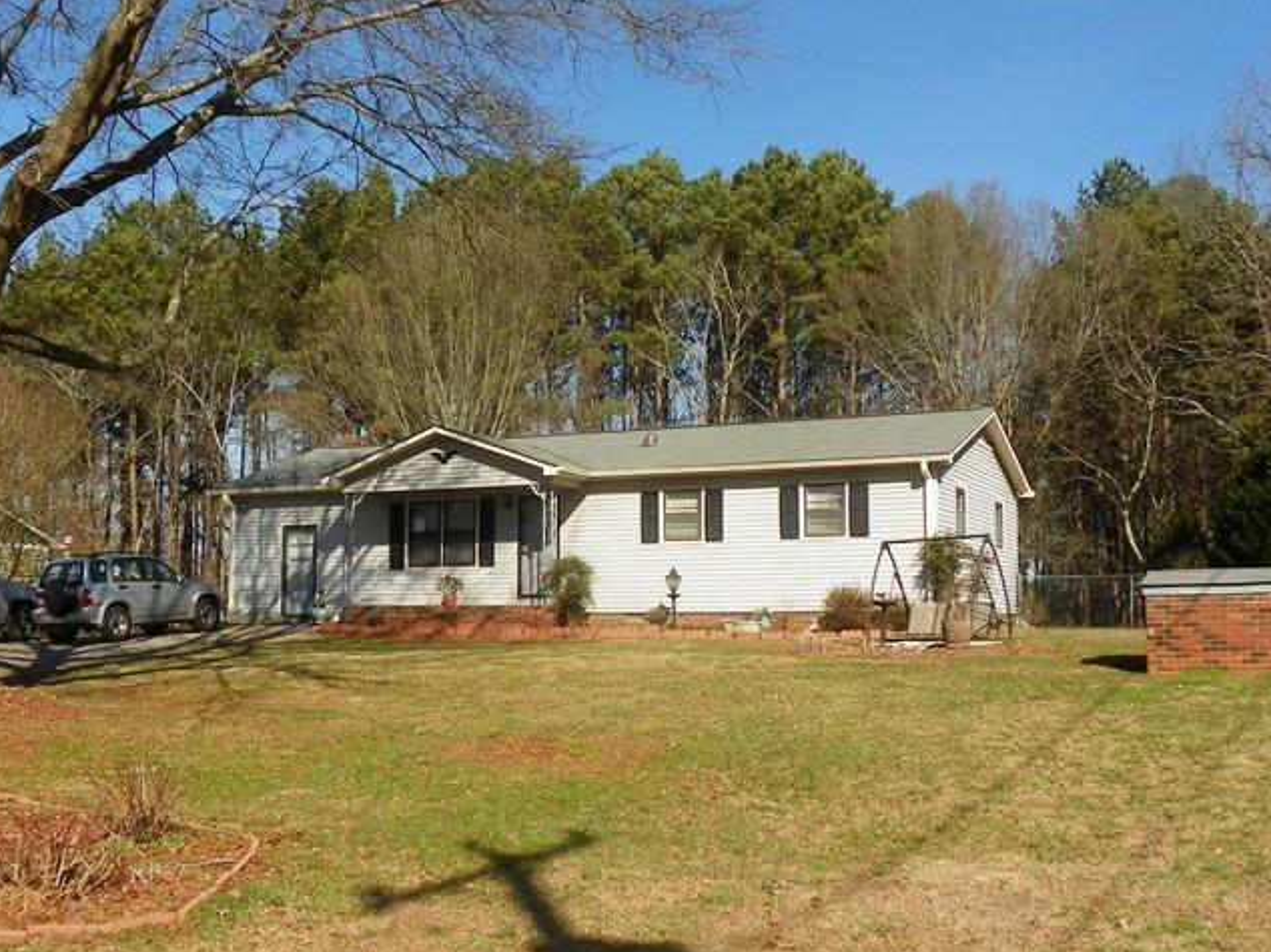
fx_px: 1542
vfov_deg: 34.3
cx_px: 569
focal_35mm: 42
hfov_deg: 44.7
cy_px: 511
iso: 64
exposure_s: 1/320
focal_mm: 4.6
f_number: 5.6
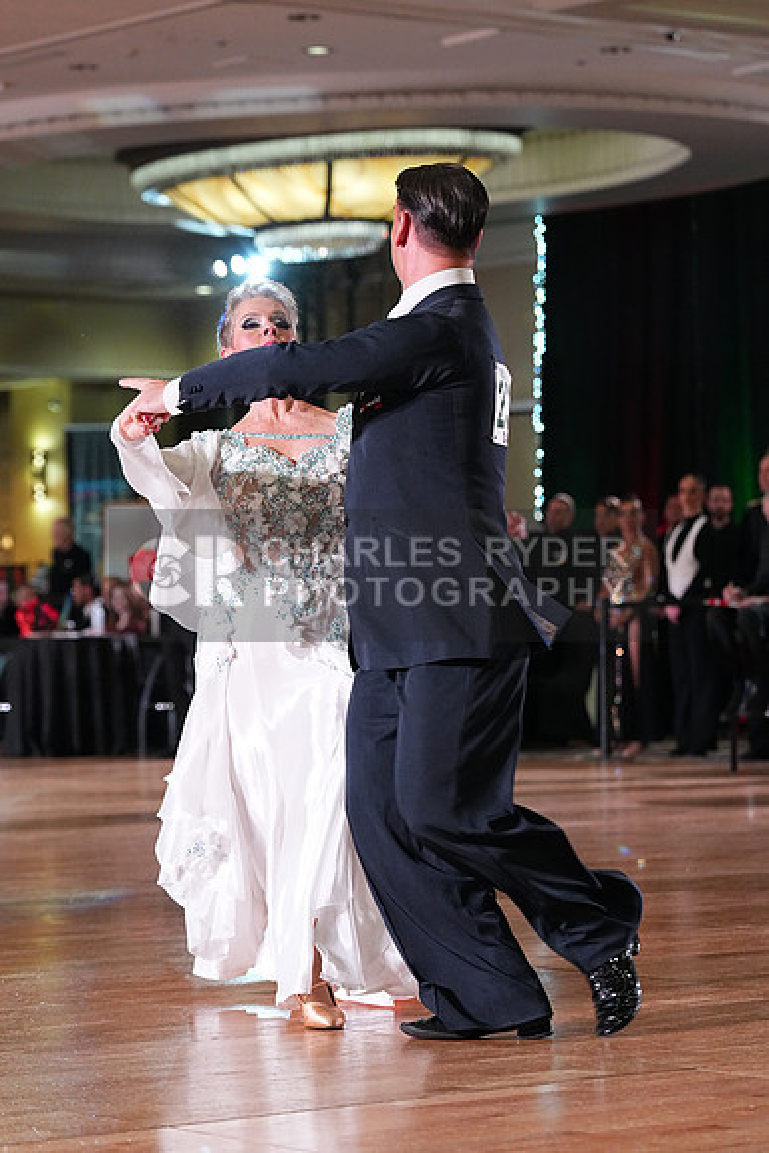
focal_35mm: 117
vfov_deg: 17.5
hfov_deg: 11.7
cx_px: 384
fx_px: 3746
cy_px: 576
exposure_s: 1/400
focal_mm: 117
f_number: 5
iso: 6400
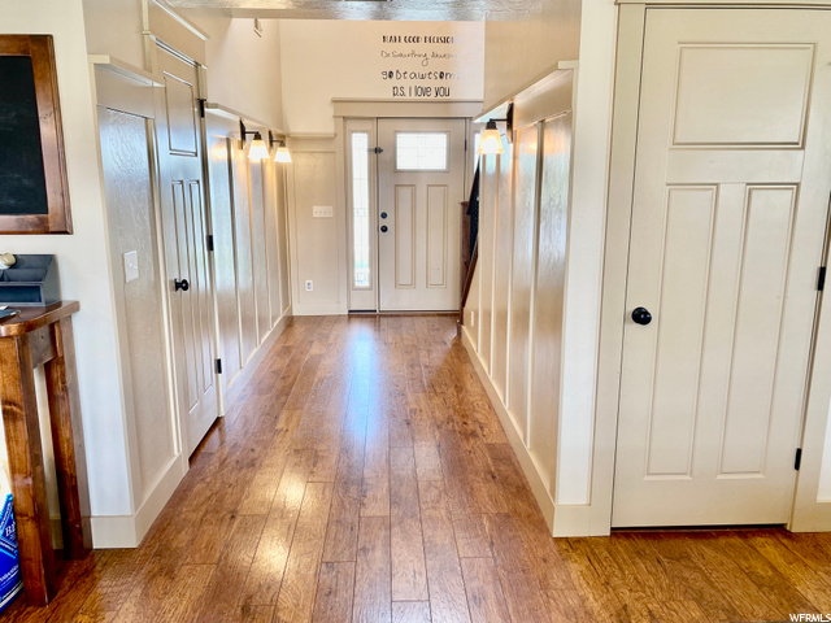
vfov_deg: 53.1
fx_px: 624
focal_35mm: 26
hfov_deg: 67.3
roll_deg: -0.6
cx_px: 416
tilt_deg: -12.6
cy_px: 312
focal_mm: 4.25
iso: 64
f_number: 1.8
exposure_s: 1/60
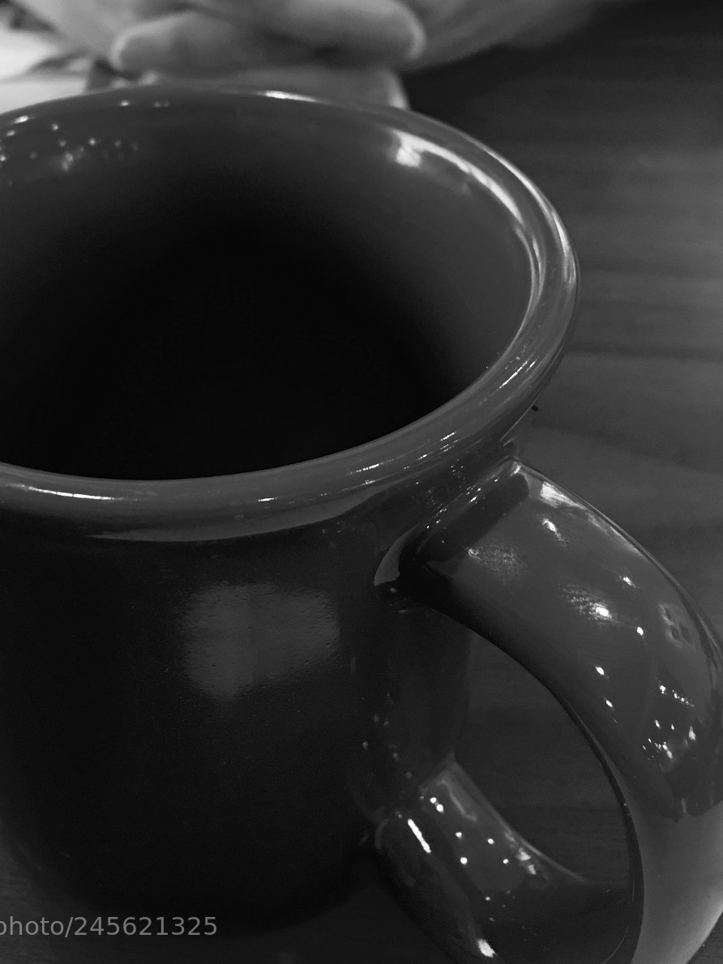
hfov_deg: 36.6
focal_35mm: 39
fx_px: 1086
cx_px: 280
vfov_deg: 47.3
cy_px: 342
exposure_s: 1/10
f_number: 2.2
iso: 80
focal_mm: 4.15
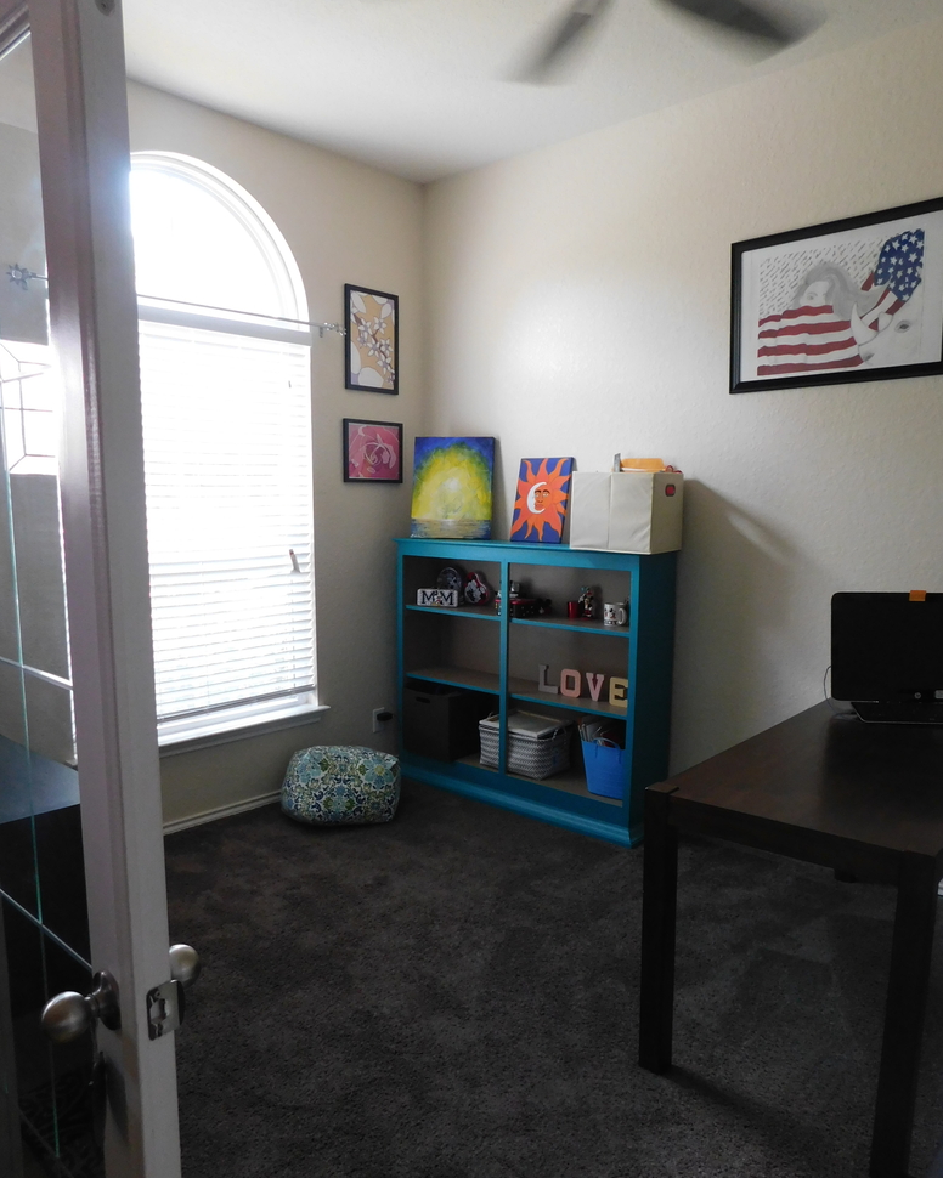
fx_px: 872
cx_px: 482
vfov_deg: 68.0
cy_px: 630
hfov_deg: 56.8
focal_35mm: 25
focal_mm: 4
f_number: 3
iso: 320
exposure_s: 1/30
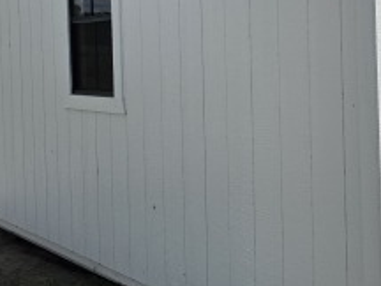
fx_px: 748
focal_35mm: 68
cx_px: 326
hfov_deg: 27.7
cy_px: 37
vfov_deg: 21.2
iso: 50
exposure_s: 1/7944
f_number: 1.7
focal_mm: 6.3
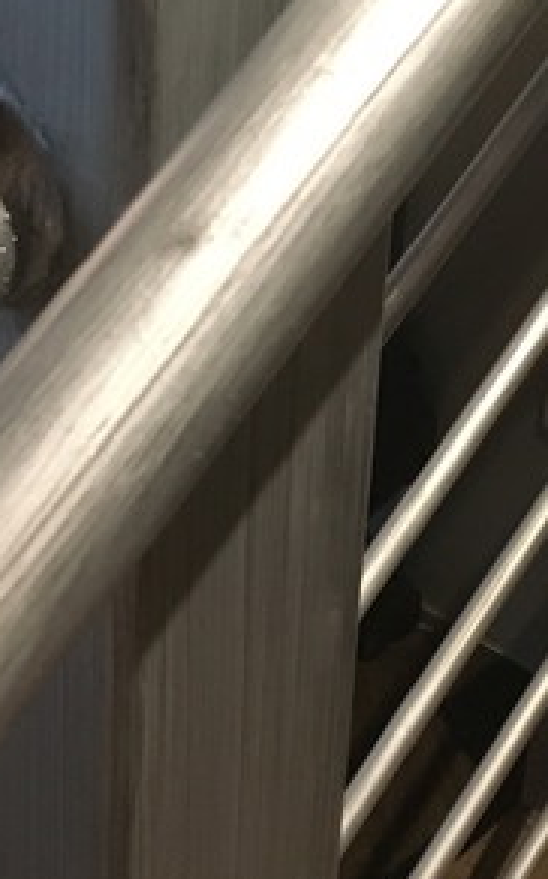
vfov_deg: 27.7
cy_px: 185
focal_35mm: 73
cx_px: 370
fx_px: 1748
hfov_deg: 17.8
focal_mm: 4.15
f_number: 2.2
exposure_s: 1/15
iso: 320
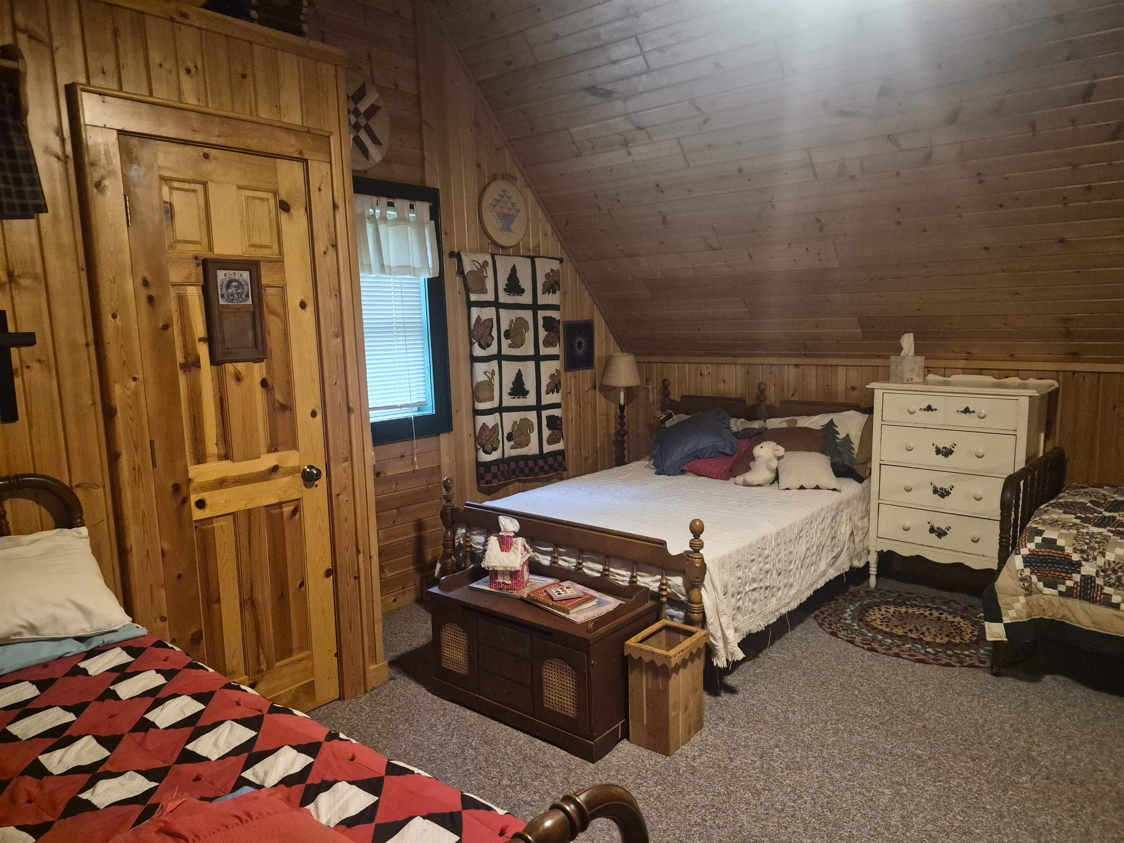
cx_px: 562
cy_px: 422
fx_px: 747
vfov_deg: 58.9
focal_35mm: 23
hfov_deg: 73.9
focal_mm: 5.4
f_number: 1.8
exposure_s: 1/120
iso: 2000
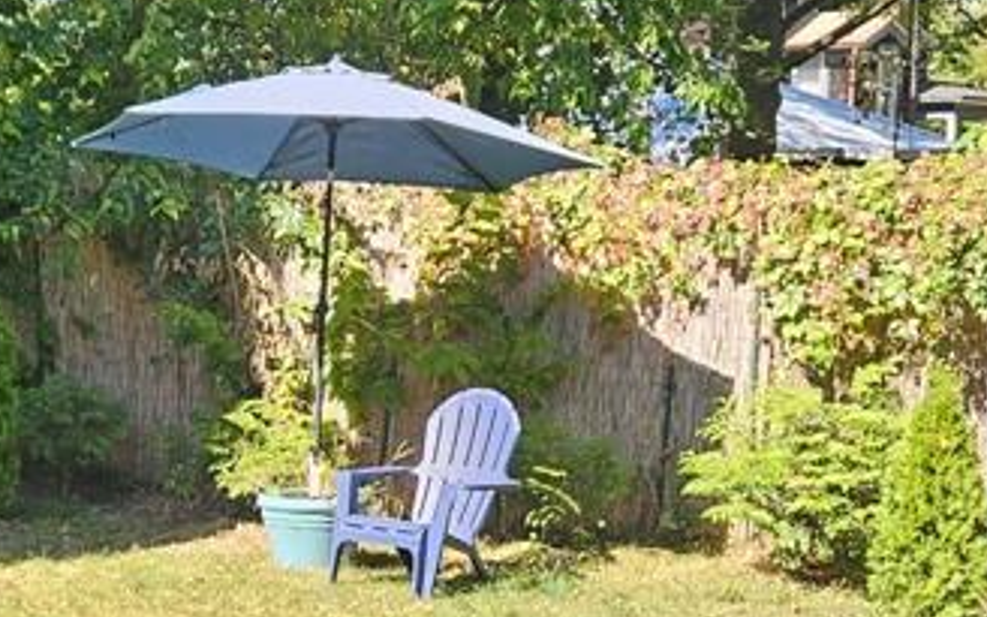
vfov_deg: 17.0
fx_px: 2044
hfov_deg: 27.0
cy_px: 485
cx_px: 337
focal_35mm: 76
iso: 25
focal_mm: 5.4
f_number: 1.8
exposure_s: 1/272
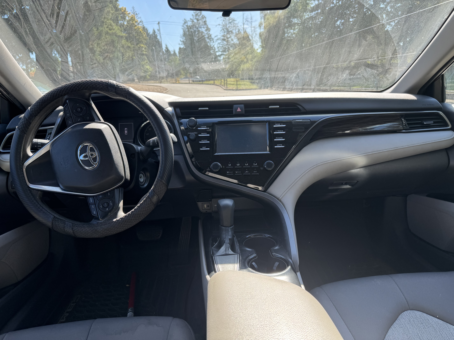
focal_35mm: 24
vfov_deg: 56.8
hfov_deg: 71.6
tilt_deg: -15.2
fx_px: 315
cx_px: 227
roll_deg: +5.9
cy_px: 170
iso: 80
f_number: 1.78
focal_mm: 6.76
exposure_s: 1/481
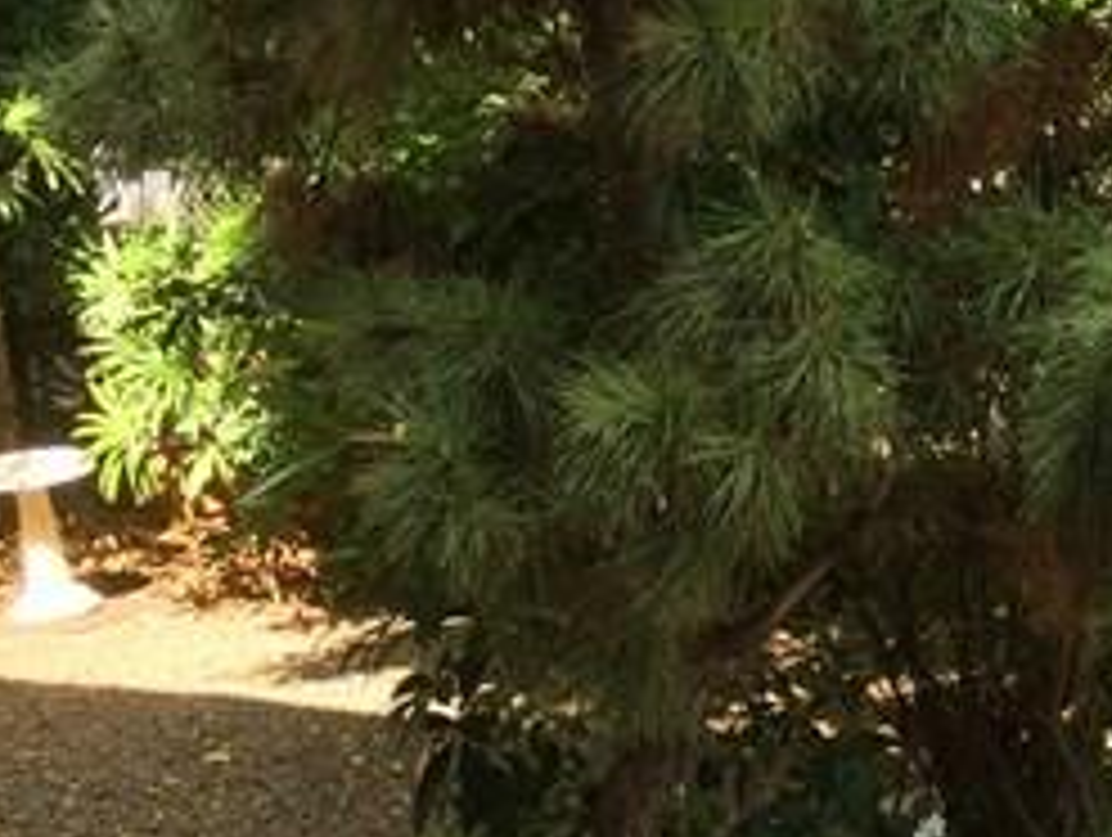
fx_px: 2413
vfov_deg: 19.5
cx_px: 1130
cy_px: 639
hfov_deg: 24.7
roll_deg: +1.5
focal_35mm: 75
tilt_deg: -14.1
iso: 32
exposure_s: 1/140
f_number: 2.2
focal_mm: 4.15
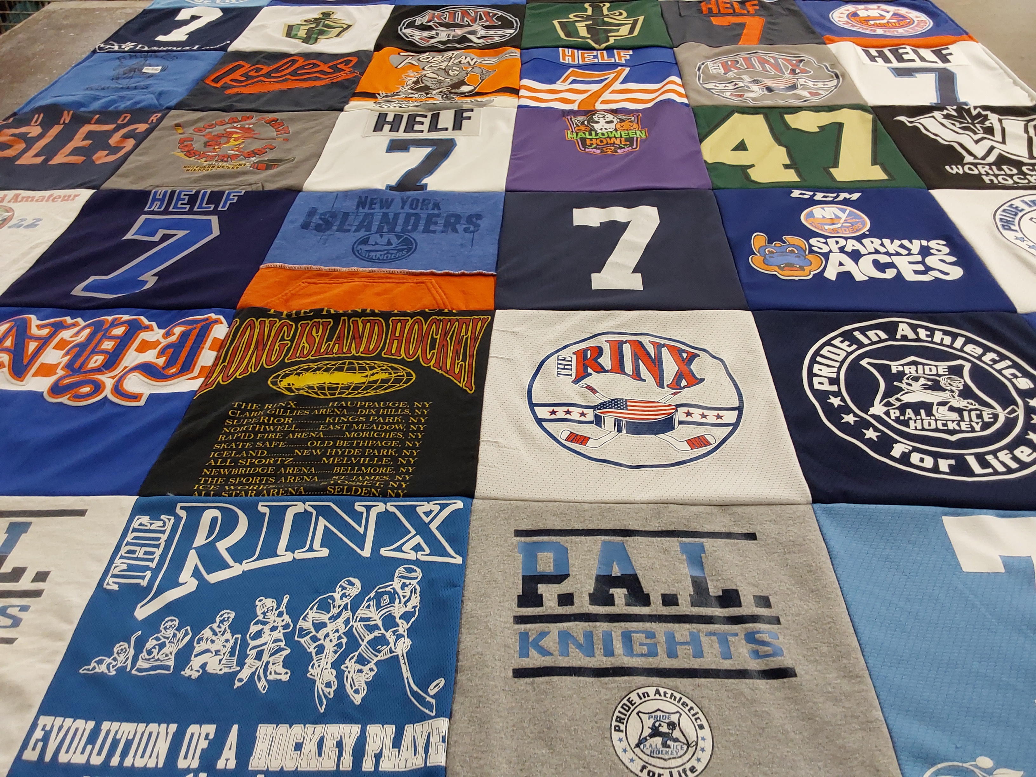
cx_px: 518
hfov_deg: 63.4
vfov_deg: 49.7
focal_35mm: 28
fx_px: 838
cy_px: 388
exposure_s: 1/50
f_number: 1.9
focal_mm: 2.91
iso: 100
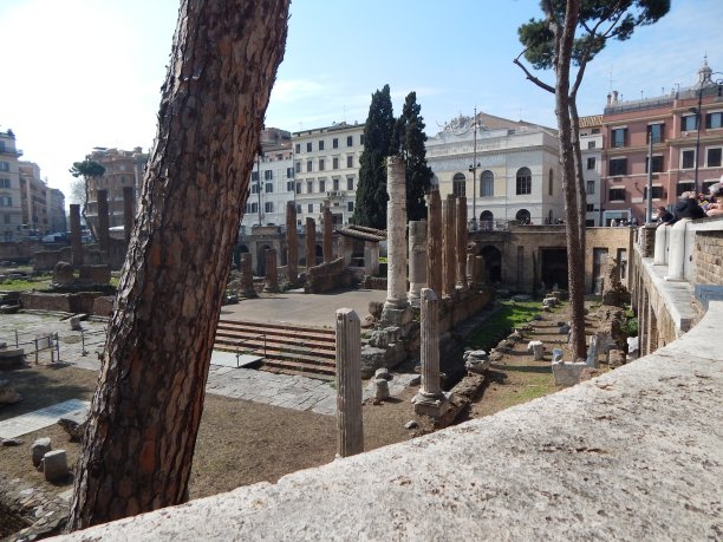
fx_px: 459
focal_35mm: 22
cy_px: 271
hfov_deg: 76.4
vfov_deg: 61.1
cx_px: 362
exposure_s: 1/400
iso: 125
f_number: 6
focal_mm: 4
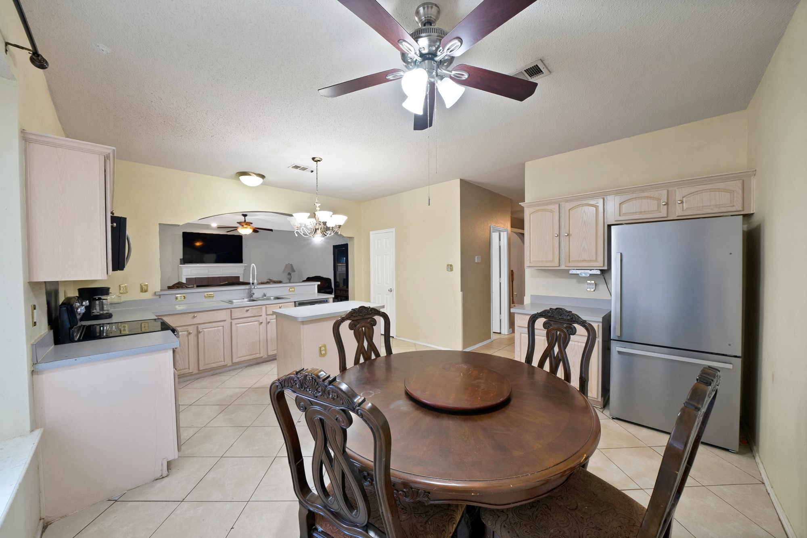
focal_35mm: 12
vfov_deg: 90.0
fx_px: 269
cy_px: 269
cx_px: 404
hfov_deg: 112.6
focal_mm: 12
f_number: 9
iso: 640
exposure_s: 1/2
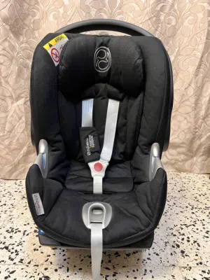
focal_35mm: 26
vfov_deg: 67.3
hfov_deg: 53.1
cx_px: 105
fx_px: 210
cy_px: 140
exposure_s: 1/50
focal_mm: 5.7
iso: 320
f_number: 1.5
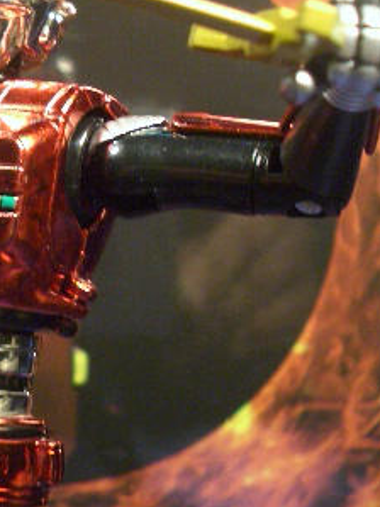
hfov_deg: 19.1
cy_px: 197
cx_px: 10
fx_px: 1099
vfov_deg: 25.9
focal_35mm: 75
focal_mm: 5.8
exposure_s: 1/50
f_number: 2.6
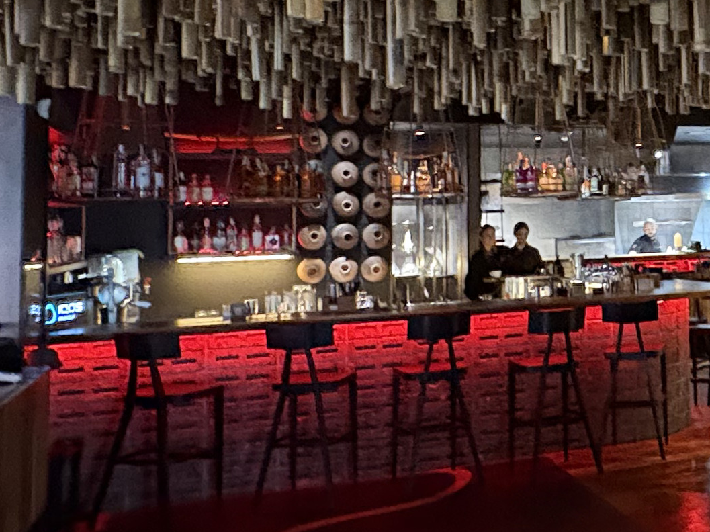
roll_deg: +1.5
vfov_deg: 27.2
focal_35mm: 53
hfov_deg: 31.1
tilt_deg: +3.9
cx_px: 830
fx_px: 1087
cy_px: 149
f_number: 2.2
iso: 800
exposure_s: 1/25
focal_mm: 2.22
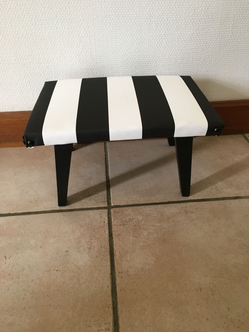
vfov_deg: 61.7
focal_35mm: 29
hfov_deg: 48.2
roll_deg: +1.9
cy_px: 166
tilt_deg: -35.8
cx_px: 124
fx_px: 278
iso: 125
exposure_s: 1/33
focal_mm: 4.15
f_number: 2.2
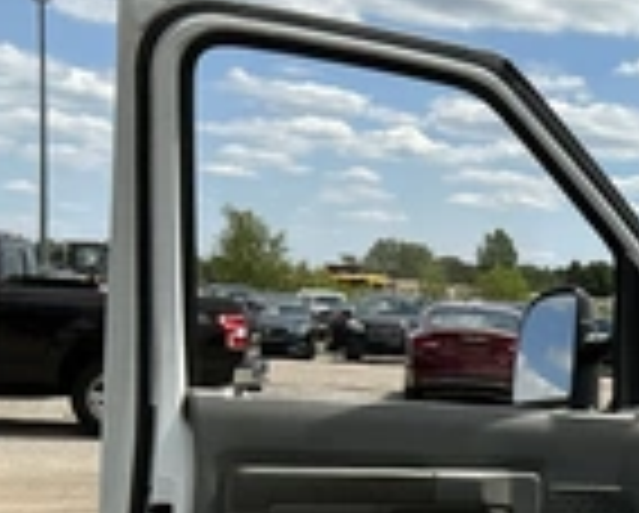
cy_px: 482
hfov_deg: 21.8
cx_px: 873
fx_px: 1458
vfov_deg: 19.5
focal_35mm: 77
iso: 25
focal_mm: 3
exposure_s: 1/2320
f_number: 1.8
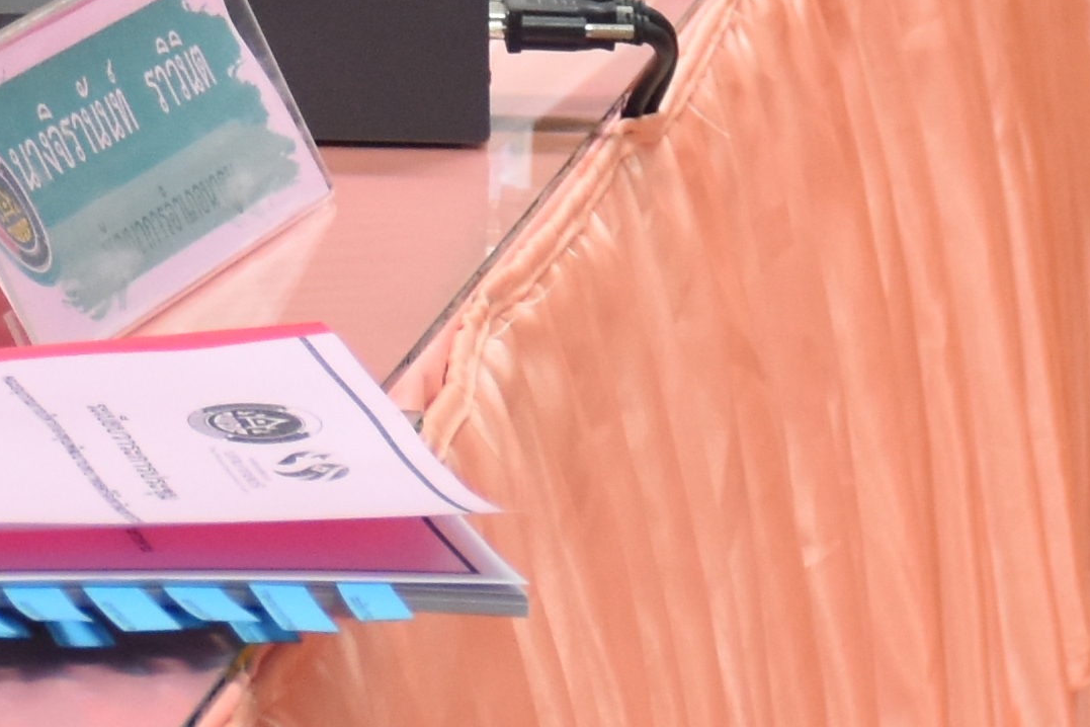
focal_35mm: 351
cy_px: -853
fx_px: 10627
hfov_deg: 5.9
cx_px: 392
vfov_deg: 3.9
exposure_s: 1/60
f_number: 4.5
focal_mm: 42
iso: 720
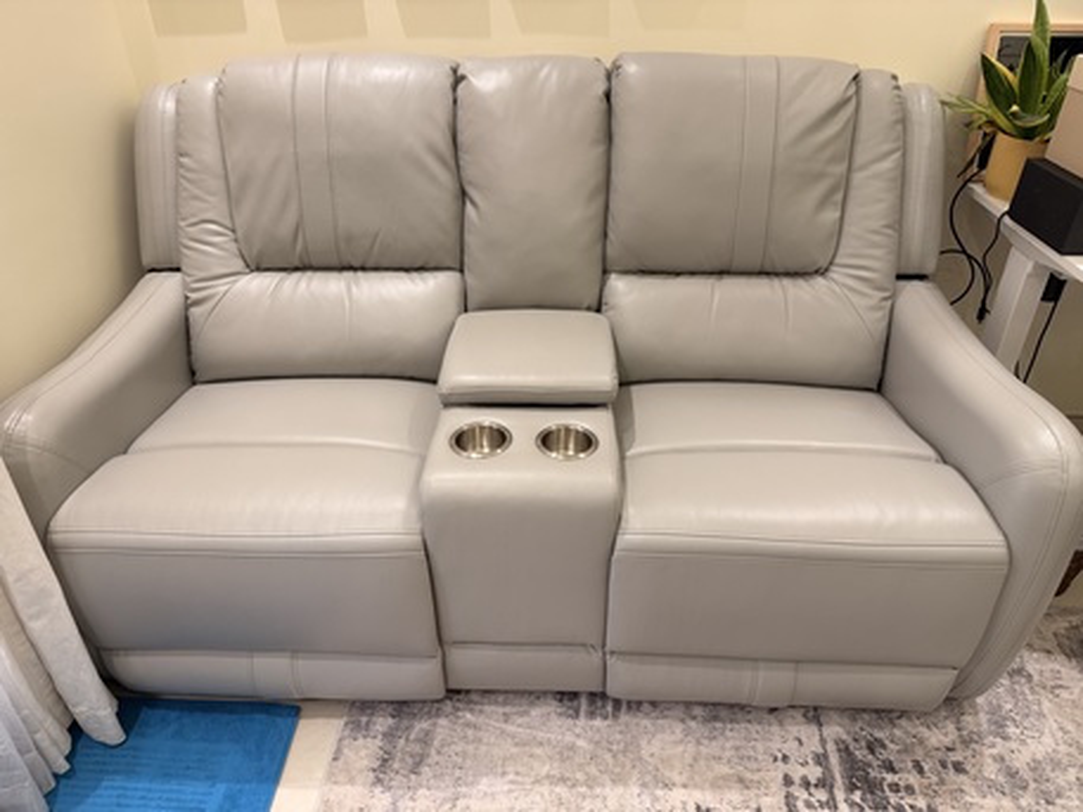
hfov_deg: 71.6
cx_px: 542
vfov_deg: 56.8
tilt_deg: -33.8
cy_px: 406
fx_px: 751
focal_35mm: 24
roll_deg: -0.1
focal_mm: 6.76
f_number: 1.78
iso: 160
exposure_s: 1/120
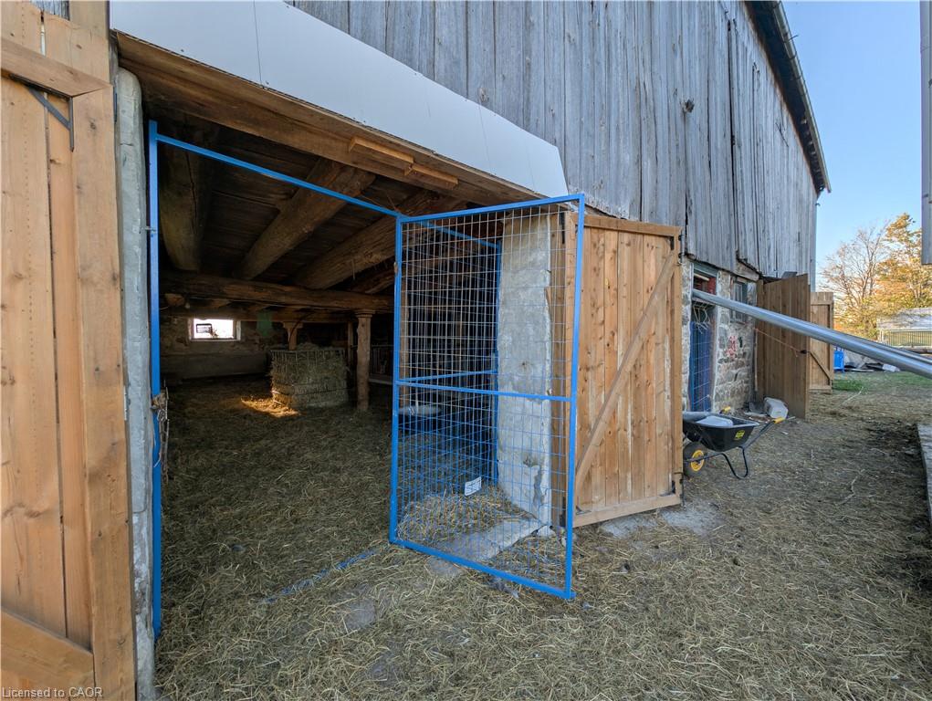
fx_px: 323
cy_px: 350
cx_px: 466
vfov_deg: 94.6
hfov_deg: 110.5
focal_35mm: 12
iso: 44
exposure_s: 1/503
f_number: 1.95
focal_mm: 2.23
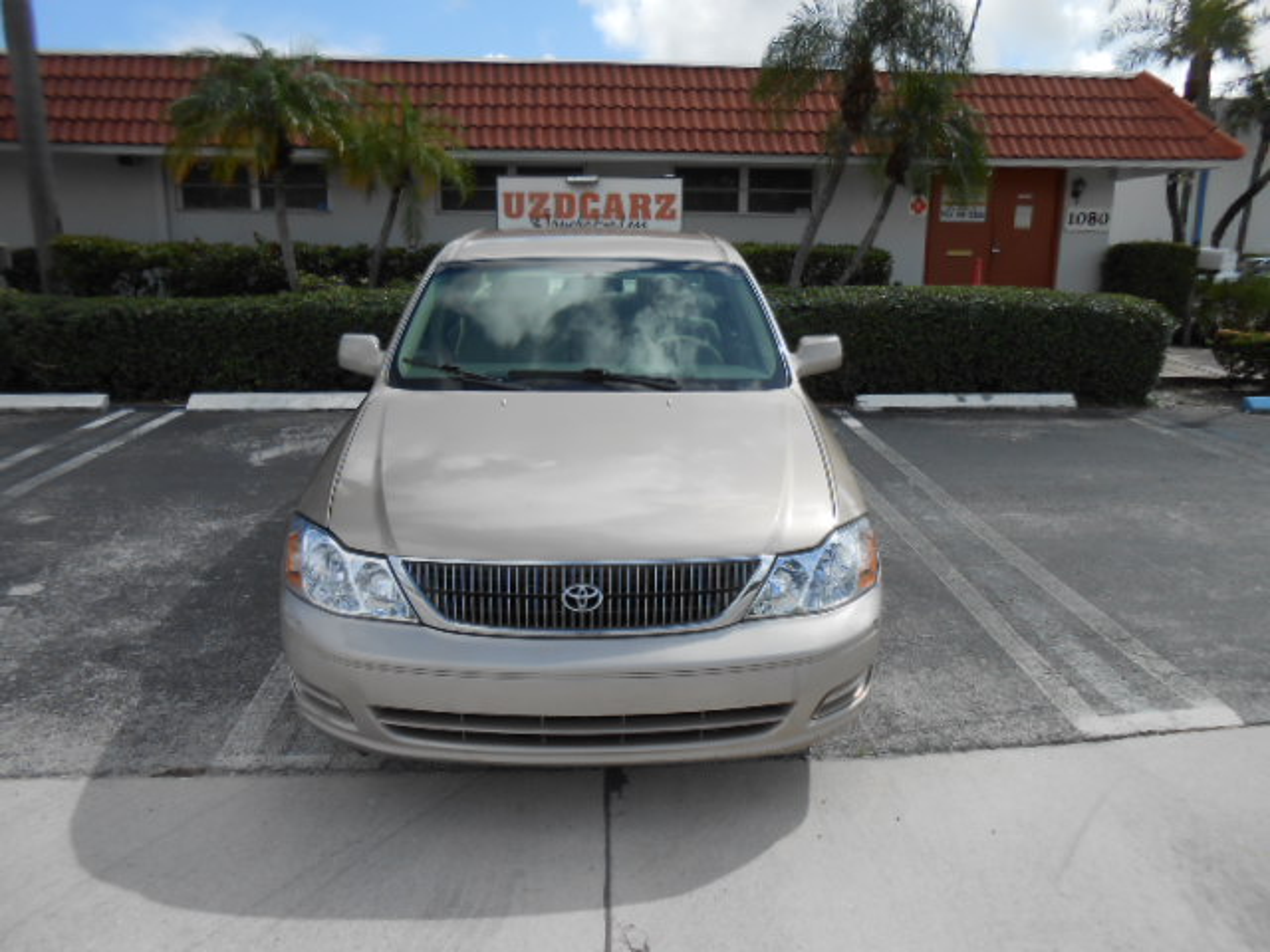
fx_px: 954
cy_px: 476
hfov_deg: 67.3
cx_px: 635
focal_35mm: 26
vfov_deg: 53.1
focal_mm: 4.6
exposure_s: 1/1000
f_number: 3.5
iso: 80
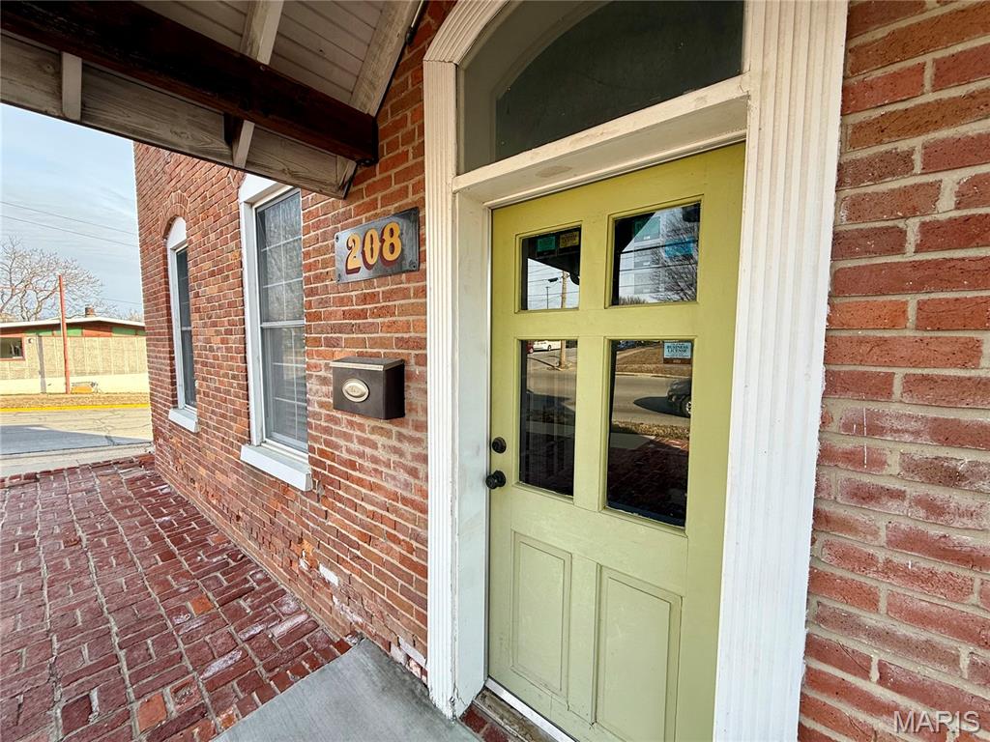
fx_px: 400
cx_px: 495
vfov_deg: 85.7
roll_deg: -0.2
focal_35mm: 14
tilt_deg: -3.9
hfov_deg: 102.1
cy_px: 371
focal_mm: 2.22
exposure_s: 1/303
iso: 50
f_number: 2.2
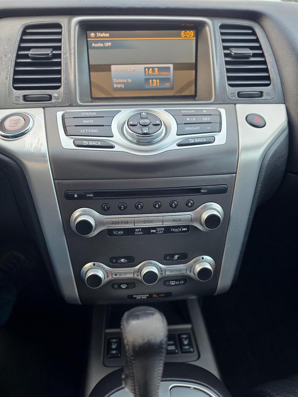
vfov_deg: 73.9
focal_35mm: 23
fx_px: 264
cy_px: 198
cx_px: 149
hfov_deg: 58.9
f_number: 1.7
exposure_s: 1/69.4
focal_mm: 6.25
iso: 200
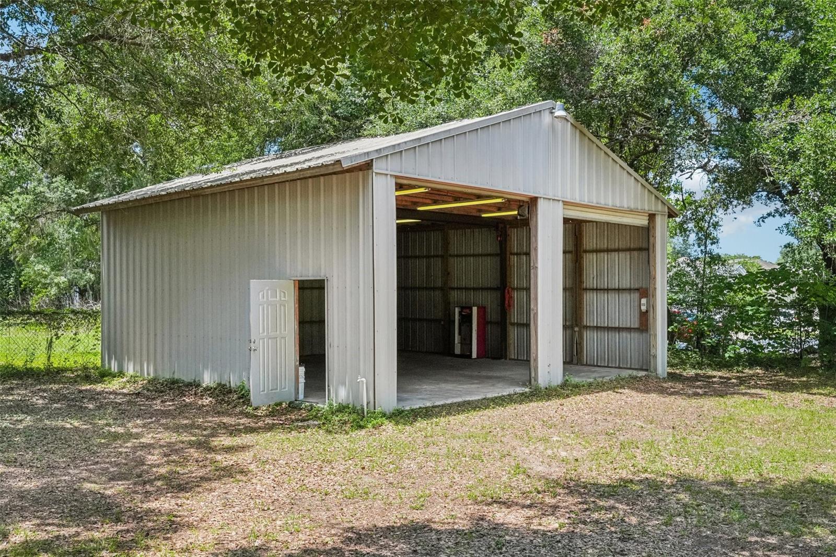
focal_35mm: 33
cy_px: 278
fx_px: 766
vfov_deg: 40.0
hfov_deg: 57.2
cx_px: 418
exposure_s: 1/800
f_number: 8
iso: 800
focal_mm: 22
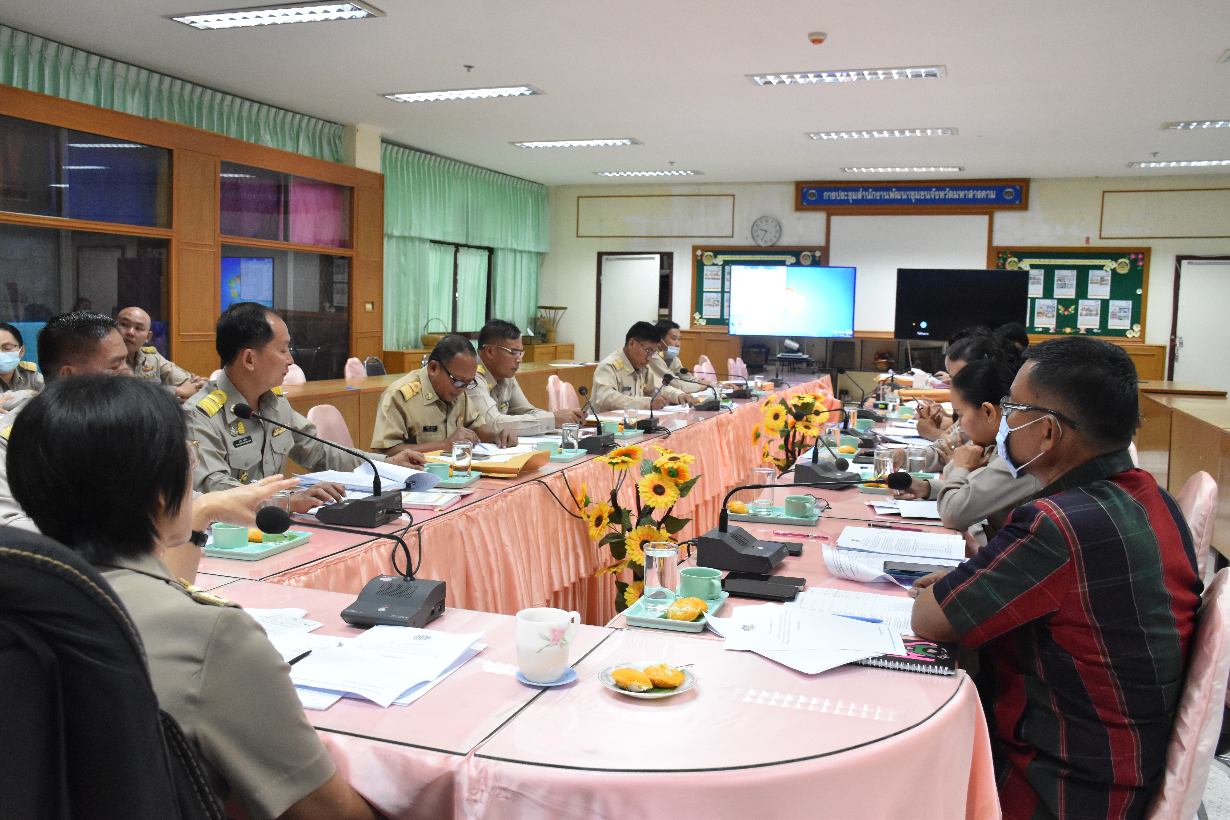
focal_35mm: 30
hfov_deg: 61.9
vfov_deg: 43.6
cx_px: 615
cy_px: 410
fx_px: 1025
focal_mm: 20
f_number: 5.6
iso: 3200
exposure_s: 1/125
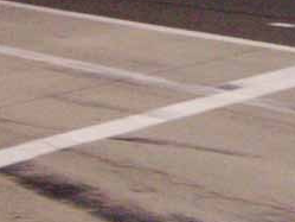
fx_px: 1040
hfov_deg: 15.2
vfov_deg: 12.0
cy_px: -21
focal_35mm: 122
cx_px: 413
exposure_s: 1/90
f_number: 2.8
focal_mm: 6.3
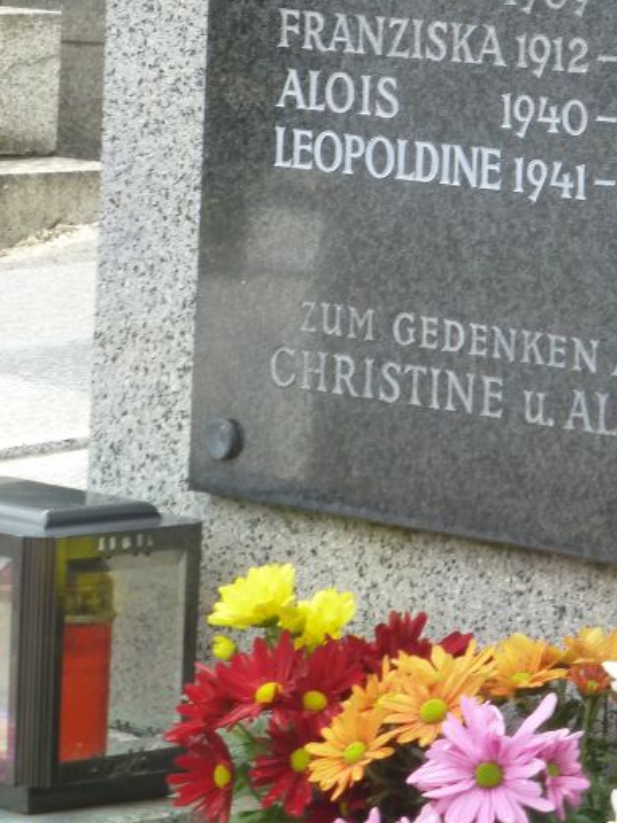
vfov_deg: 8.2
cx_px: 446
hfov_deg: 6.2
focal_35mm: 240
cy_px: 25
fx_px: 5706
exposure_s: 1/100
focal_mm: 20.6
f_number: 5.3
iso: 160
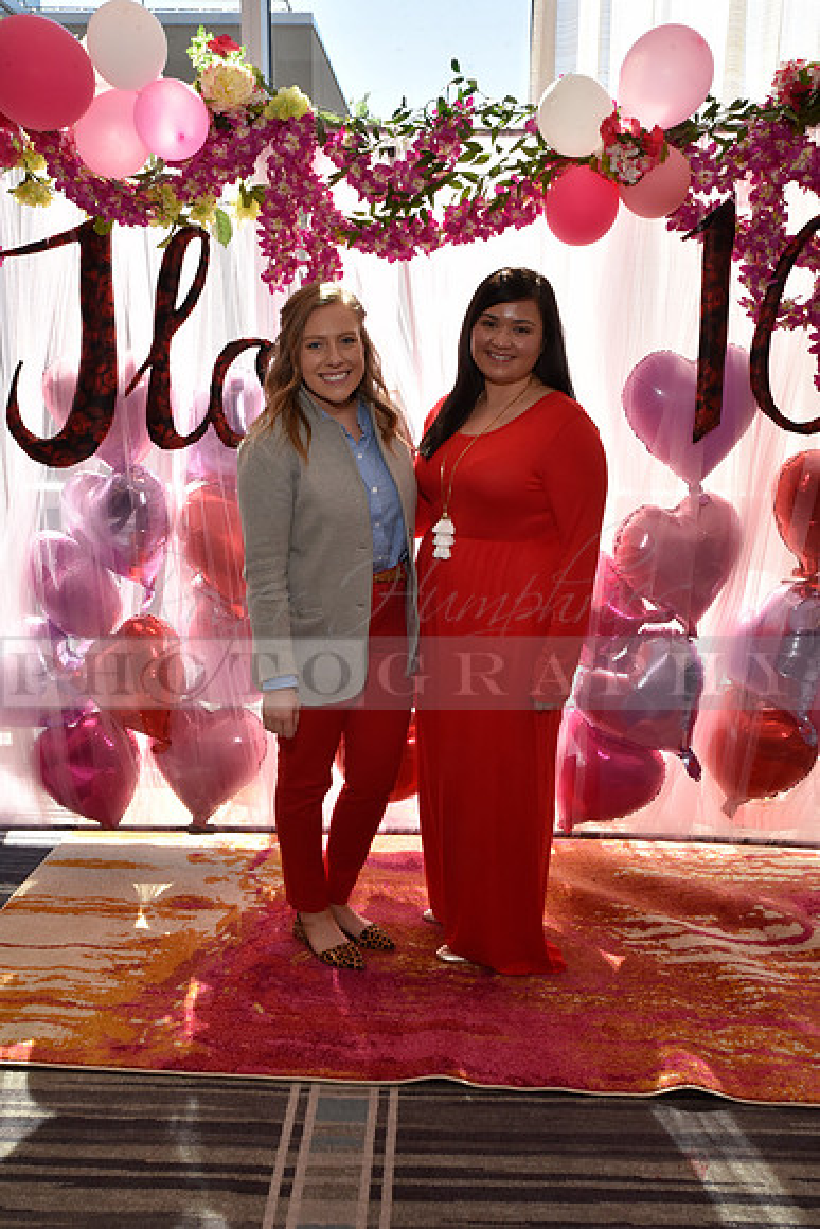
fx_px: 1093
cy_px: 614
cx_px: 410
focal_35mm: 32
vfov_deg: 58.7
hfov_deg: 41.1
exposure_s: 1/200
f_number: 20
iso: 1600
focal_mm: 32
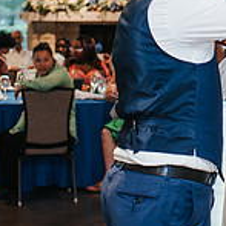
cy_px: 28
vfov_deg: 13.4
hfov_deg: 13.1
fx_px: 953
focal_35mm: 129
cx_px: 295
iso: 720
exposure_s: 1/160
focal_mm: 35
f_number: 2.8
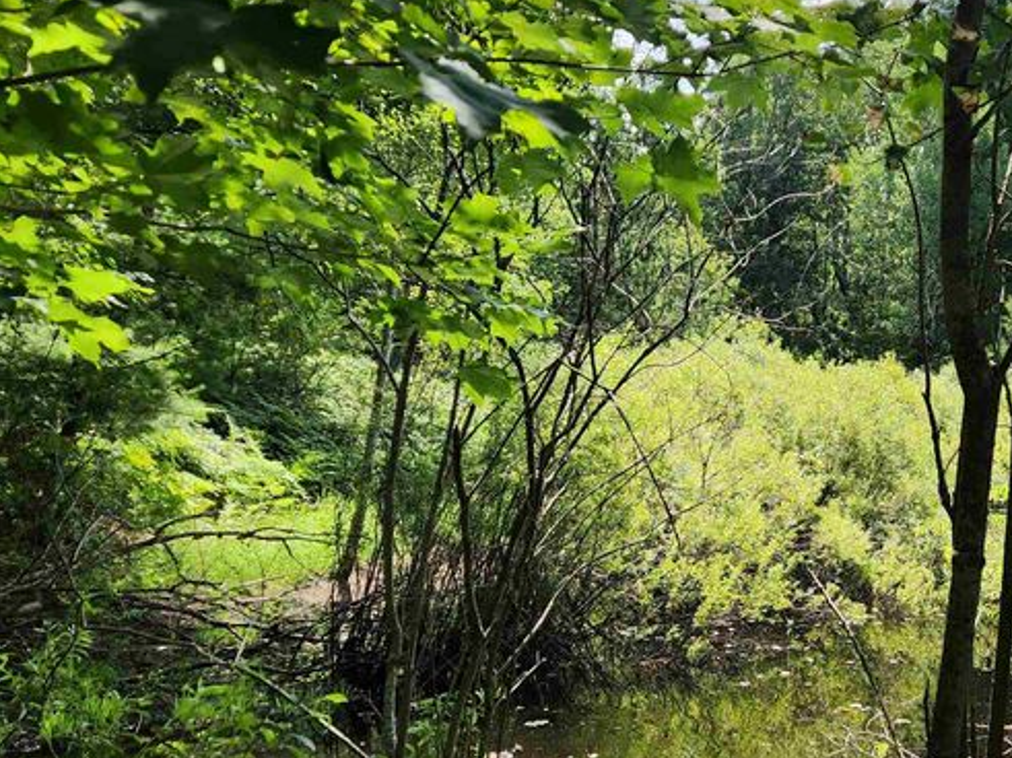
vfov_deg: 30.1
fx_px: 1403
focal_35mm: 48
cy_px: 470
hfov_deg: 38.1
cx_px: 822
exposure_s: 1/489
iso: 20
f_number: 1.8
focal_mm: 5.4
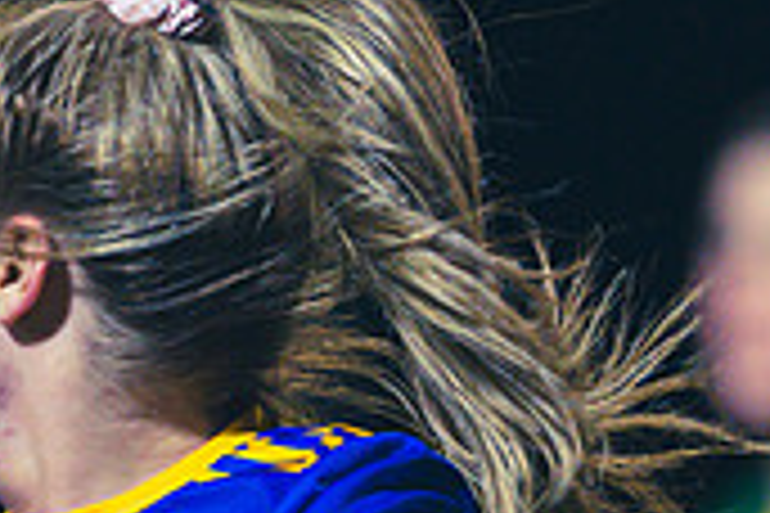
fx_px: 28937
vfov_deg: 1.0
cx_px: 59
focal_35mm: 1353
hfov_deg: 1.5
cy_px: 824
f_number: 2.8
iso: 5000
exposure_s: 1/500
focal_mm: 400
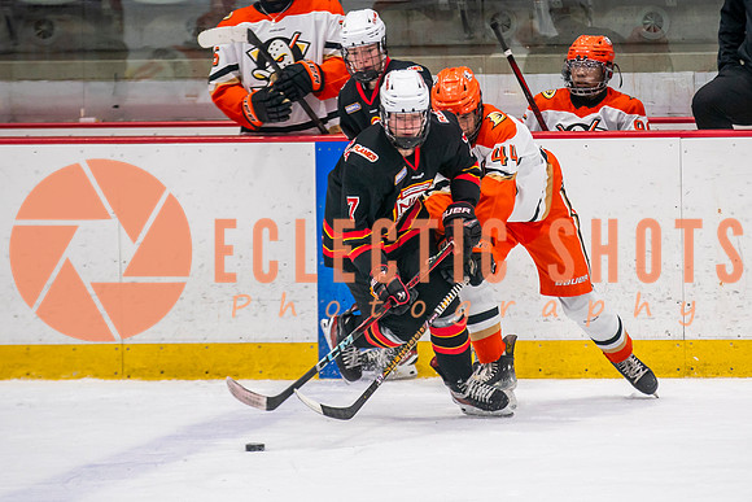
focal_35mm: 344
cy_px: 225
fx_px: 7186
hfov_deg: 6.0
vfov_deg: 4.0
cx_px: 505
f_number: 2.8
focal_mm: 200
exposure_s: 1/640
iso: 1600
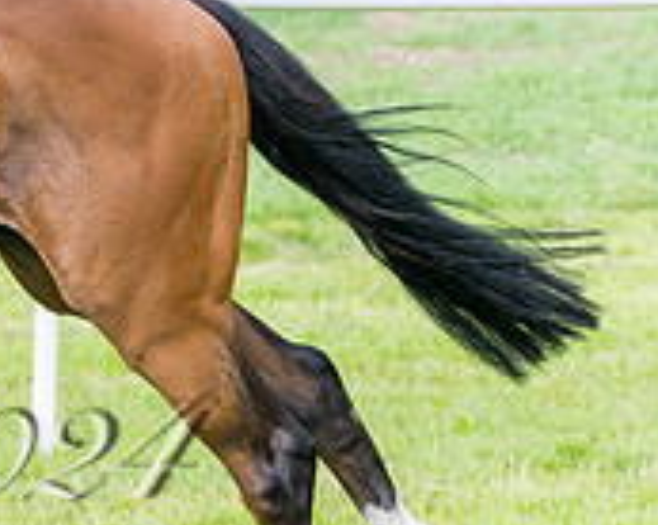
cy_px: 115
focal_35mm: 343
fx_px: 6672
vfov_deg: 4.5
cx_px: -231
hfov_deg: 5.6
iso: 400
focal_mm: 78
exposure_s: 1/2000
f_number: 4
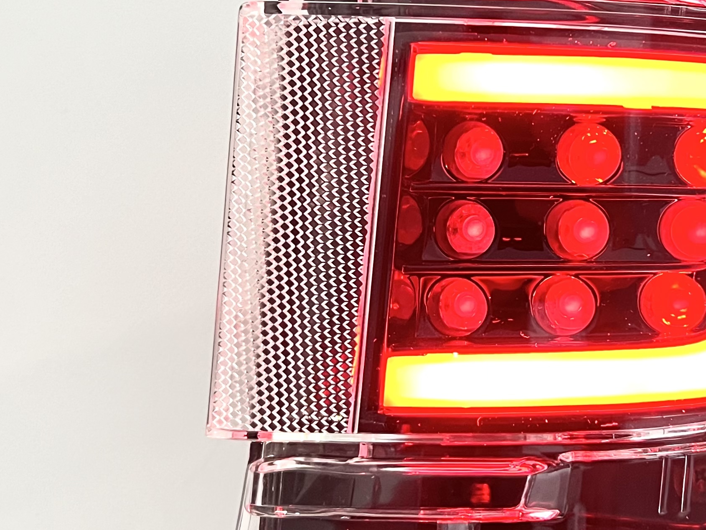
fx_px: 1265
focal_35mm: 62
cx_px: 468
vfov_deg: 23.7
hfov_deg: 31.0
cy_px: 250
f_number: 1.5
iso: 500
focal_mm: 5.7
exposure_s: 1/52
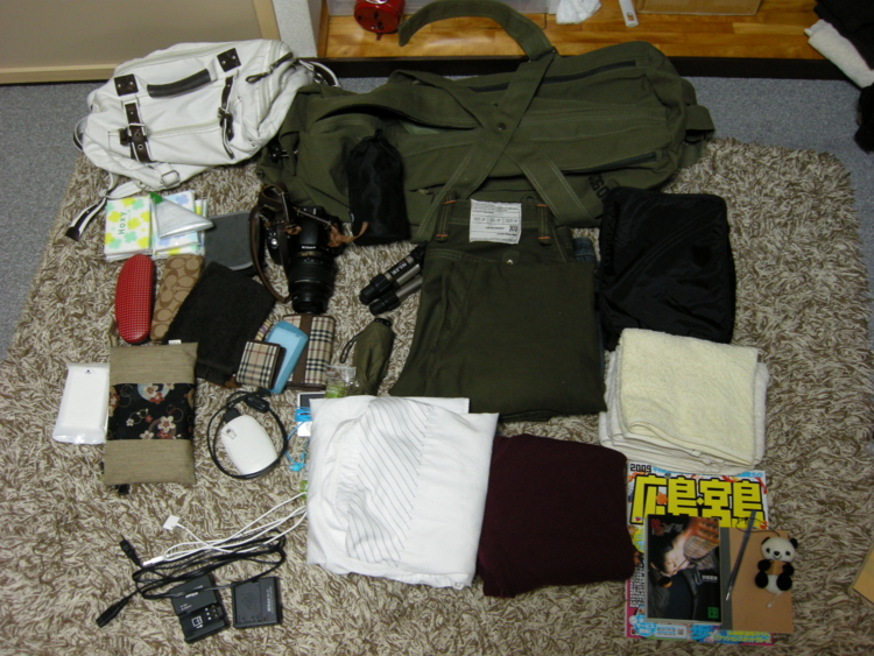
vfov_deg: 40.7
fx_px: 884
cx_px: 437
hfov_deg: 52.6
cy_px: 328
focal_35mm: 35
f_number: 3.8
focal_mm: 7.5
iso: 200
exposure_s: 1/5.8
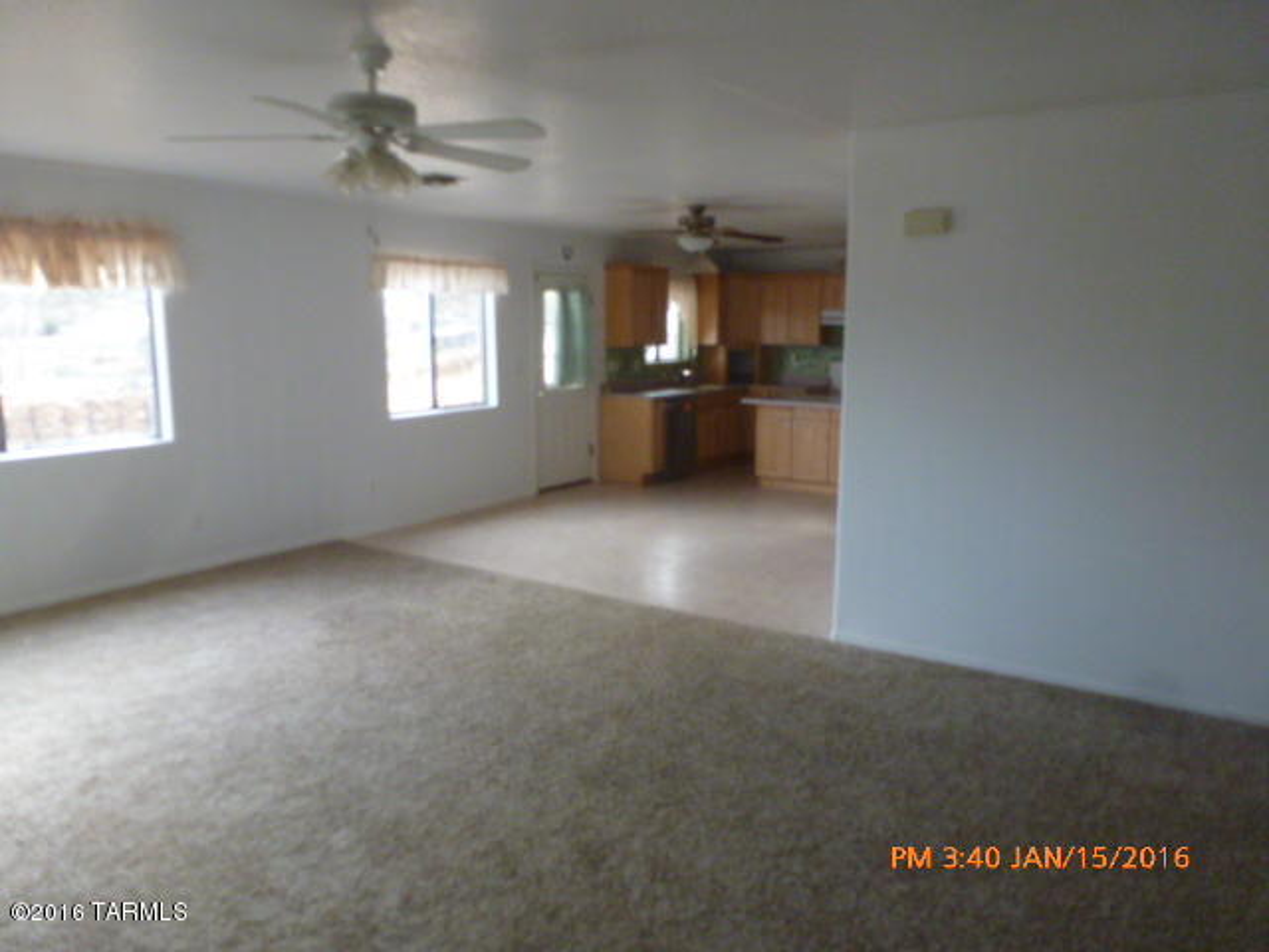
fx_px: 880
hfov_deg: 71.6
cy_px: 476
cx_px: 634
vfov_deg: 56.8
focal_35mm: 24
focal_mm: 4.3
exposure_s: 1/60
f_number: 3.3
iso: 400
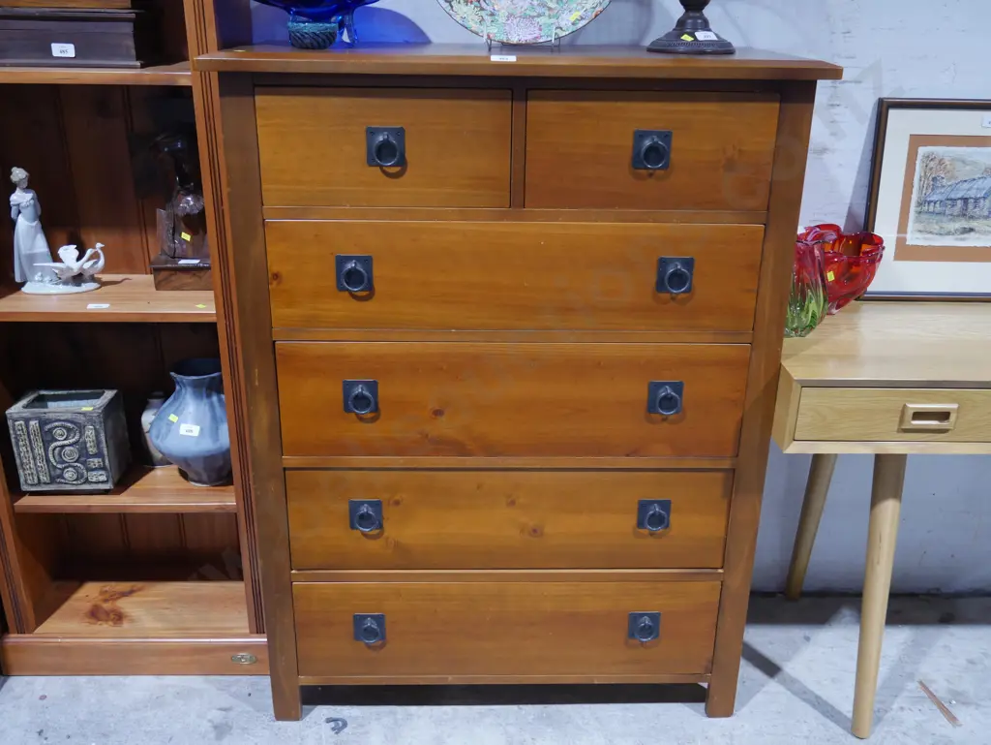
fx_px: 917
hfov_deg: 56.8
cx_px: 496
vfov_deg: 44.2
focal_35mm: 32
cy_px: 372
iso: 640
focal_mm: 16
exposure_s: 1/60
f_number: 3.6
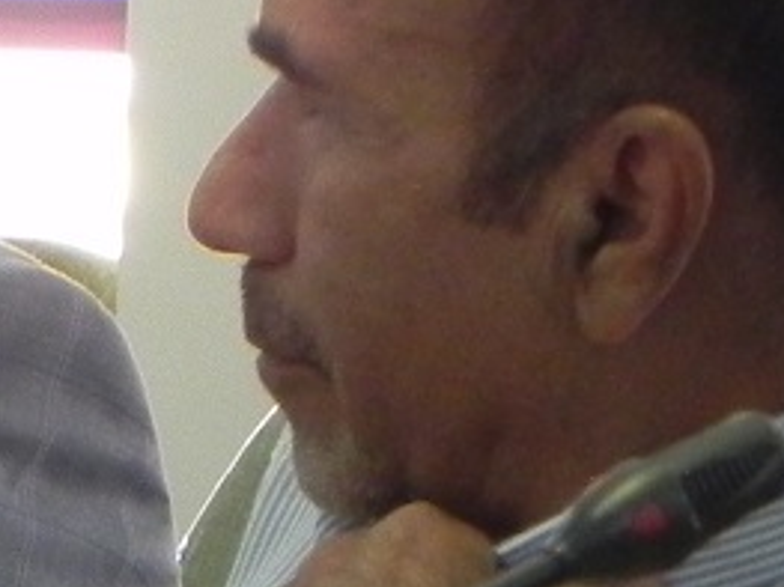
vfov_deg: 2.5
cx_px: -1127
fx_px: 13221
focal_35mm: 584
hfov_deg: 3.4
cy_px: 815
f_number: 4
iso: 400
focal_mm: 18.8
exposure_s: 1/25.1
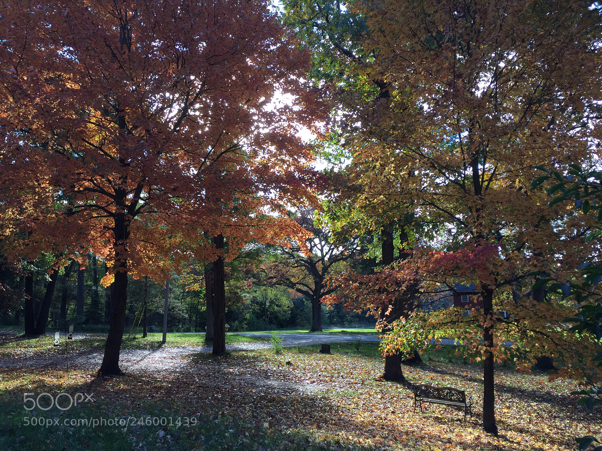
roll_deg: -1.1
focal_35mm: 29
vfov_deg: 48.2
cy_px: 226
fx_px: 504
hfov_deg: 61.7
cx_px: 301
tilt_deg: +10.6
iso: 32
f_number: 2.2
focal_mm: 4.15
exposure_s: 1/278
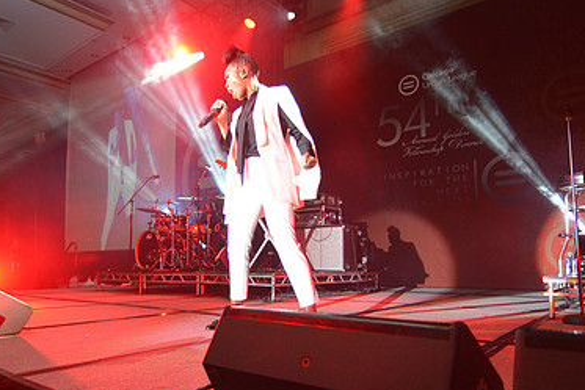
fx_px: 455
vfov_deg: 46.1
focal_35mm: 28
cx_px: 287
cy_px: 240
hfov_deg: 65.4
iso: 1600
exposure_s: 1/125
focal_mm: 18
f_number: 4
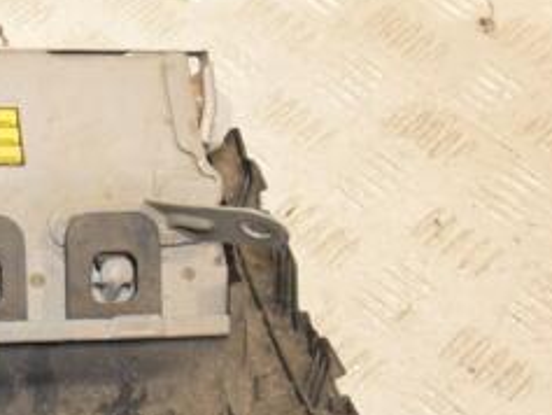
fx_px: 1455
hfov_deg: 20.0
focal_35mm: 91
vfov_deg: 16.2
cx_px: -130
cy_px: 263
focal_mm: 25
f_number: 8
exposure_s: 1/200
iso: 1600
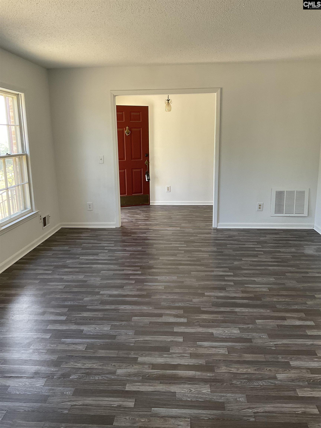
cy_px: 214
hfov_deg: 48.2
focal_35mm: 29
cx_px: 160
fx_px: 359
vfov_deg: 61.7
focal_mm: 3
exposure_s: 1/105
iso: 64
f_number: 1.8
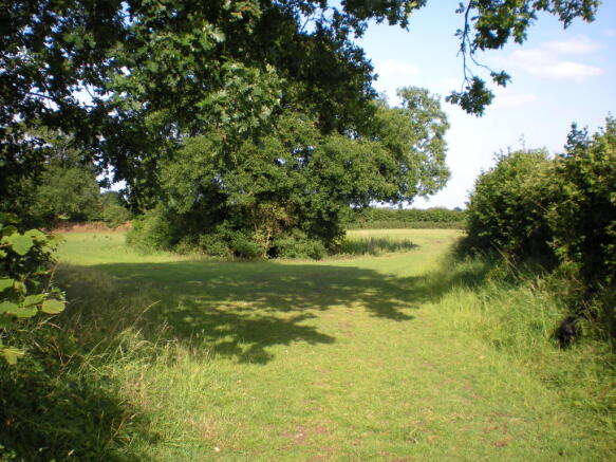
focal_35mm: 38
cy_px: 231
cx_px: 308
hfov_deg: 49.0
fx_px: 676
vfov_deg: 37.7
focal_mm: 6.3
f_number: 4.6
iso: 64
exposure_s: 1/168
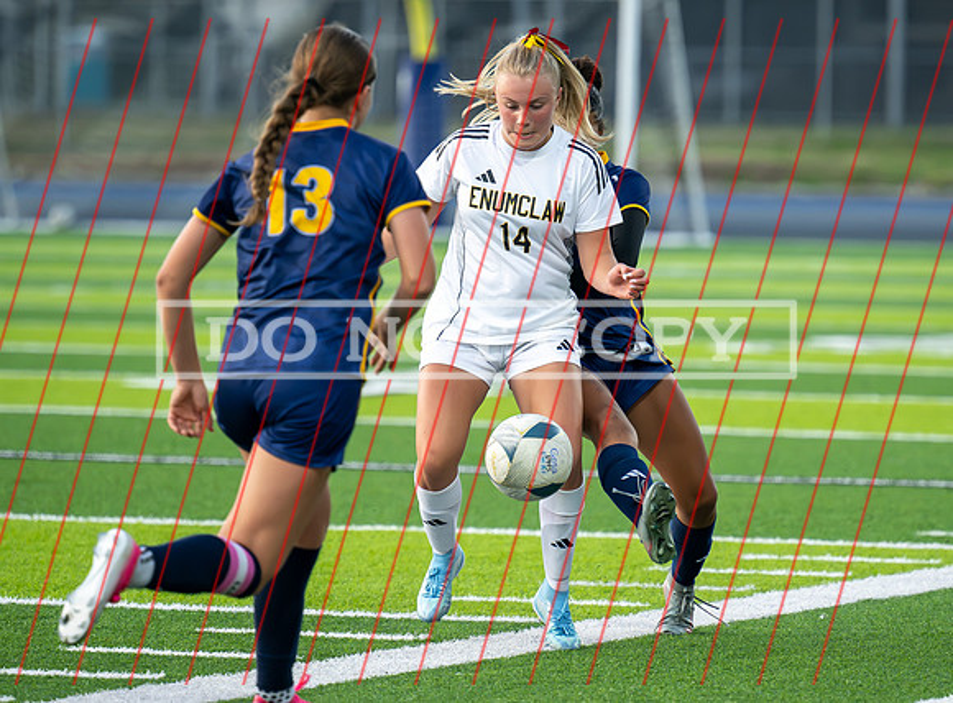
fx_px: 9185
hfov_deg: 5.9
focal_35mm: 336
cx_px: 560
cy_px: 373
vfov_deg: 4.4
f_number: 4
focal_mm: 240
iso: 4500
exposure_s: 1/1600
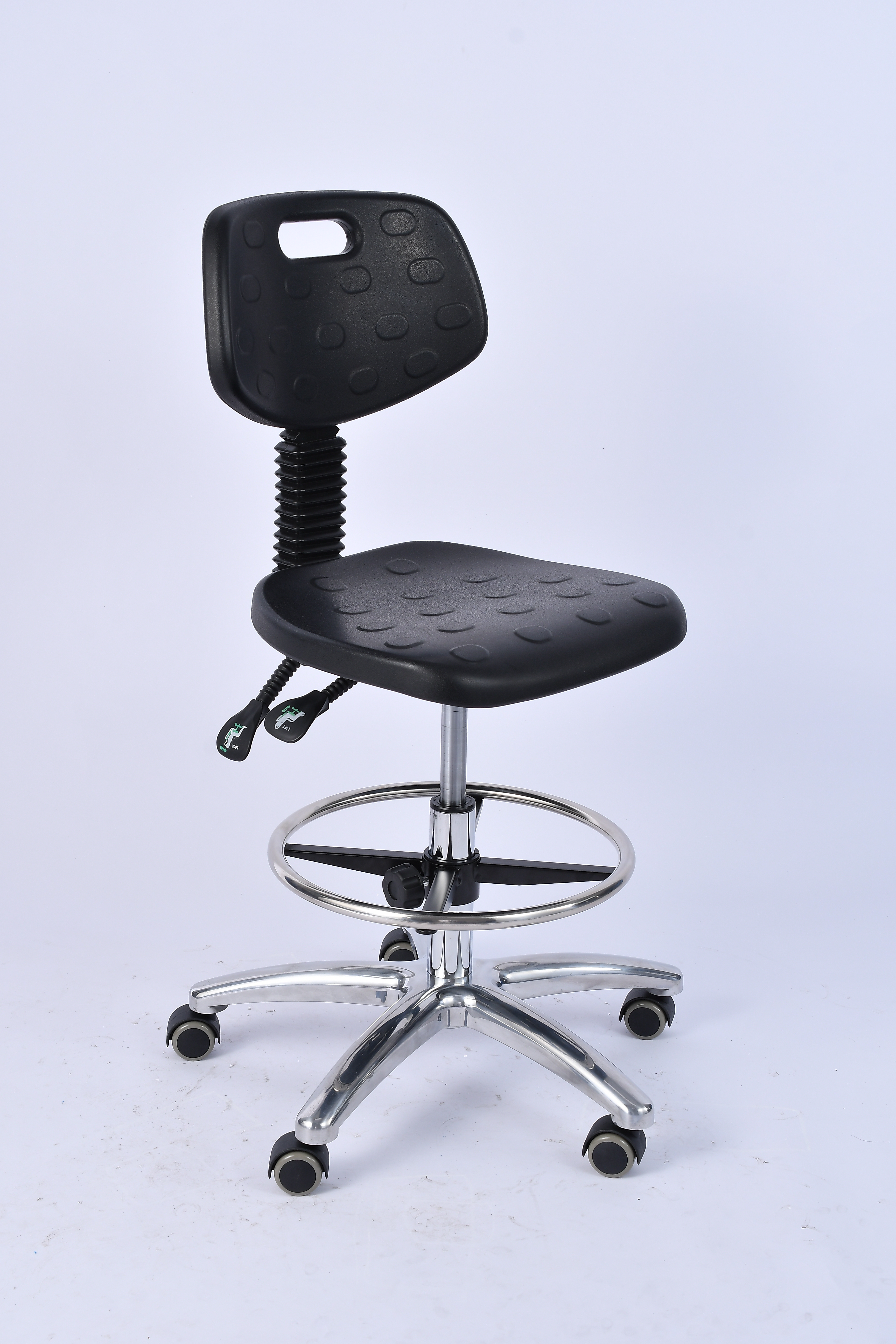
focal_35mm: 60
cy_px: 672
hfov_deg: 22.6
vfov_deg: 33.4
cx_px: 448
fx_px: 2240
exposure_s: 1/125
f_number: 9
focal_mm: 40
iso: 125
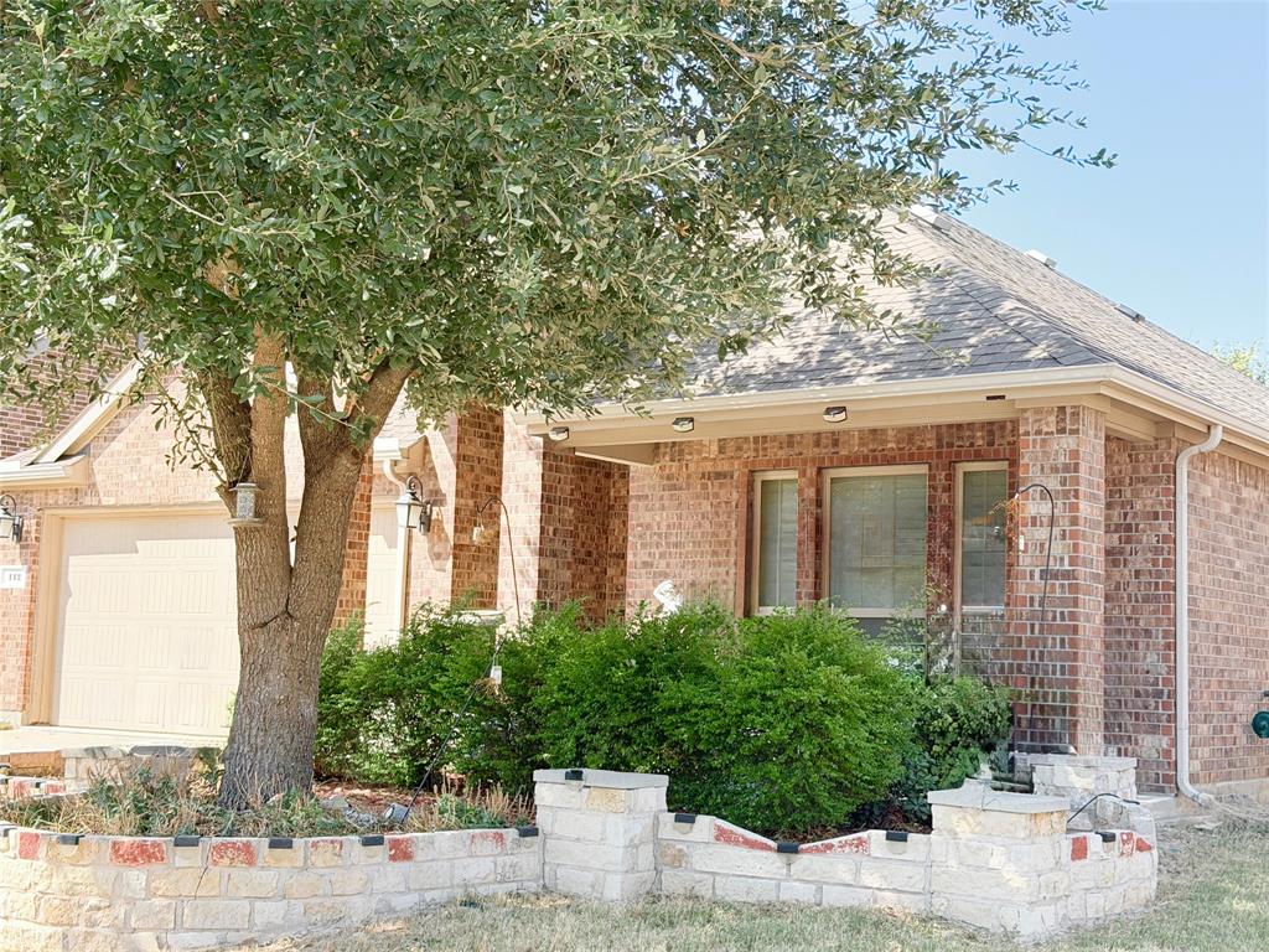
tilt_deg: +5.8
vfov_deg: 30.3
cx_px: 634
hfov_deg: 39.7
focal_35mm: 48
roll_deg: -2.1
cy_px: 476
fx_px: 1760
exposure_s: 1/1608
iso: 80
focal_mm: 6.76
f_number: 1.78
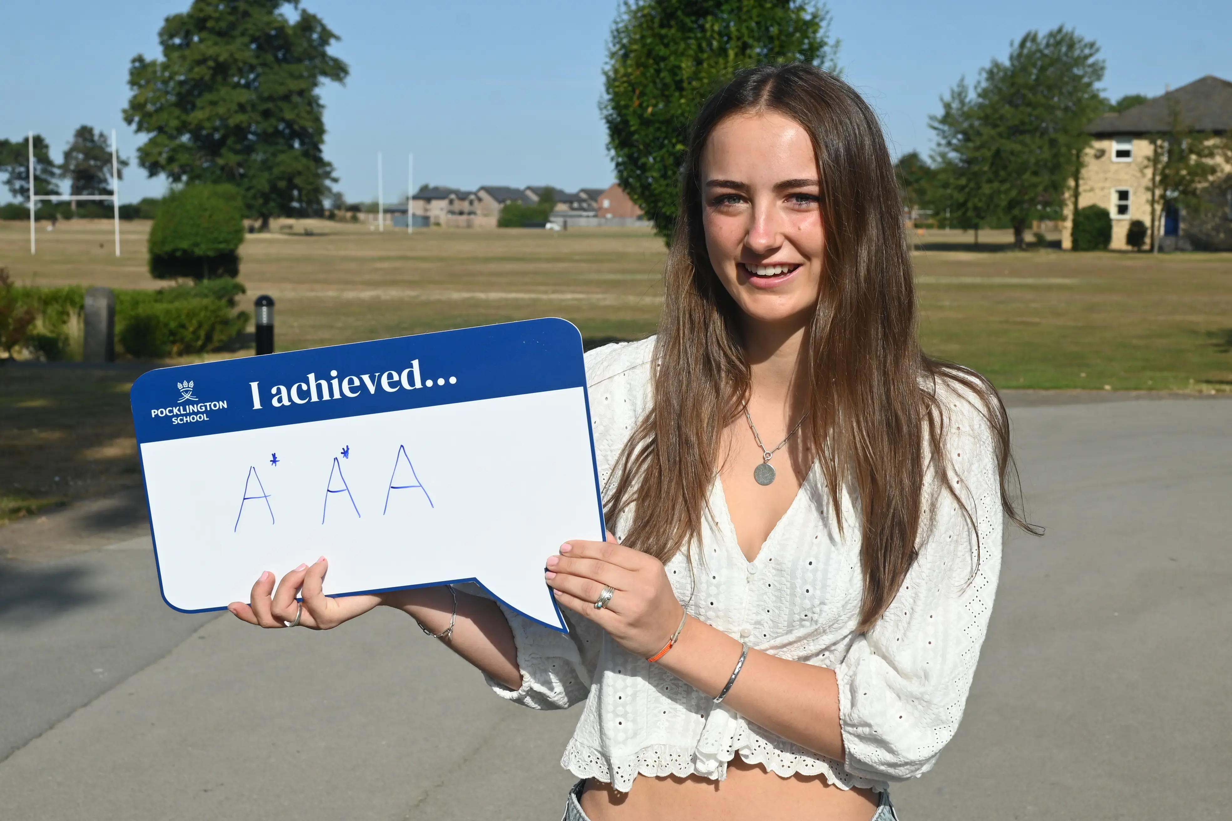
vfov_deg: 26.0
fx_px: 1779
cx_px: 616
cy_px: 410
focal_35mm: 52
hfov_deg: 38.2
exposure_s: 1/400
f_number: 7.1
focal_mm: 35
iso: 100
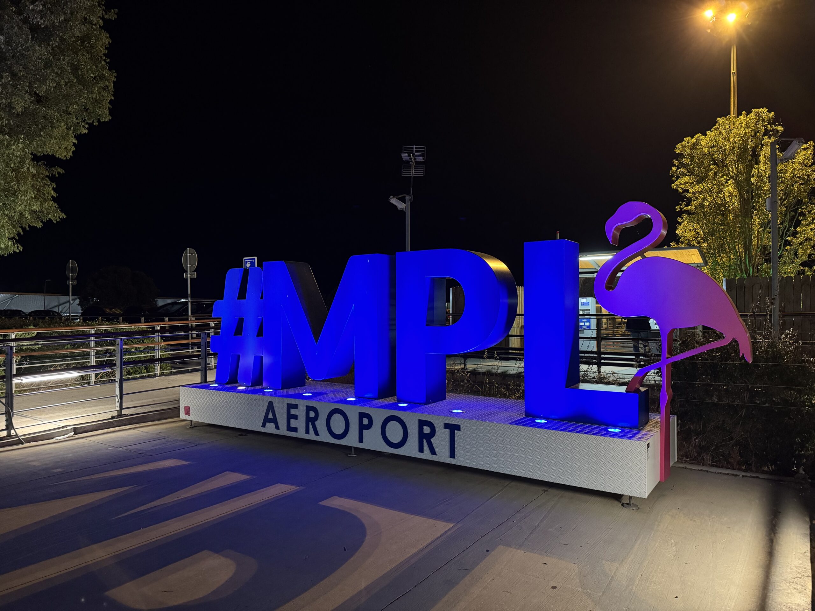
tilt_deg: +1.0
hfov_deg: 71.6
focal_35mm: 24
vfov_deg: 56.8
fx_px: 565
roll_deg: +0.2
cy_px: 306
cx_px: 408
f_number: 1.78
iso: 1000
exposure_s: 1/33
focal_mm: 6.76
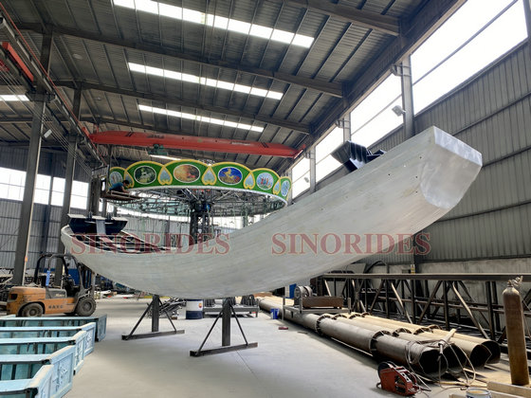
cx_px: 266
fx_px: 399
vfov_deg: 53.1
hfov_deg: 67.3
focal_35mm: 26
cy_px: 199
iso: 32
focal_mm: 4.25
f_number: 1.8
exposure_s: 1/161
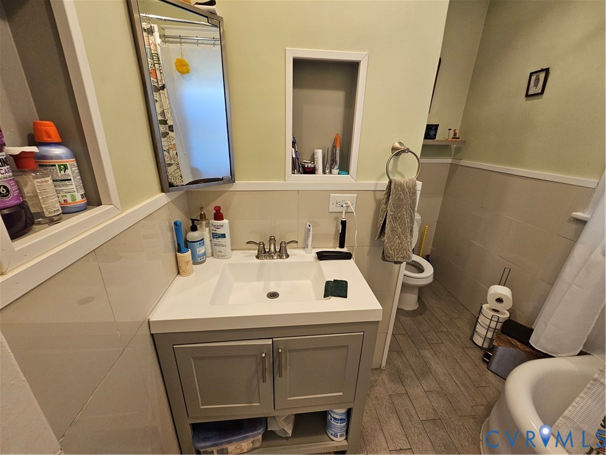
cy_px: 228
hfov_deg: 106.2
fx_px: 228
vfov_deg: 89.9
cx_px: 303
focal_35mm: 13
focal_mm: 2.2
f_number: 2.2
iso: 200
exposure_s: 1/60
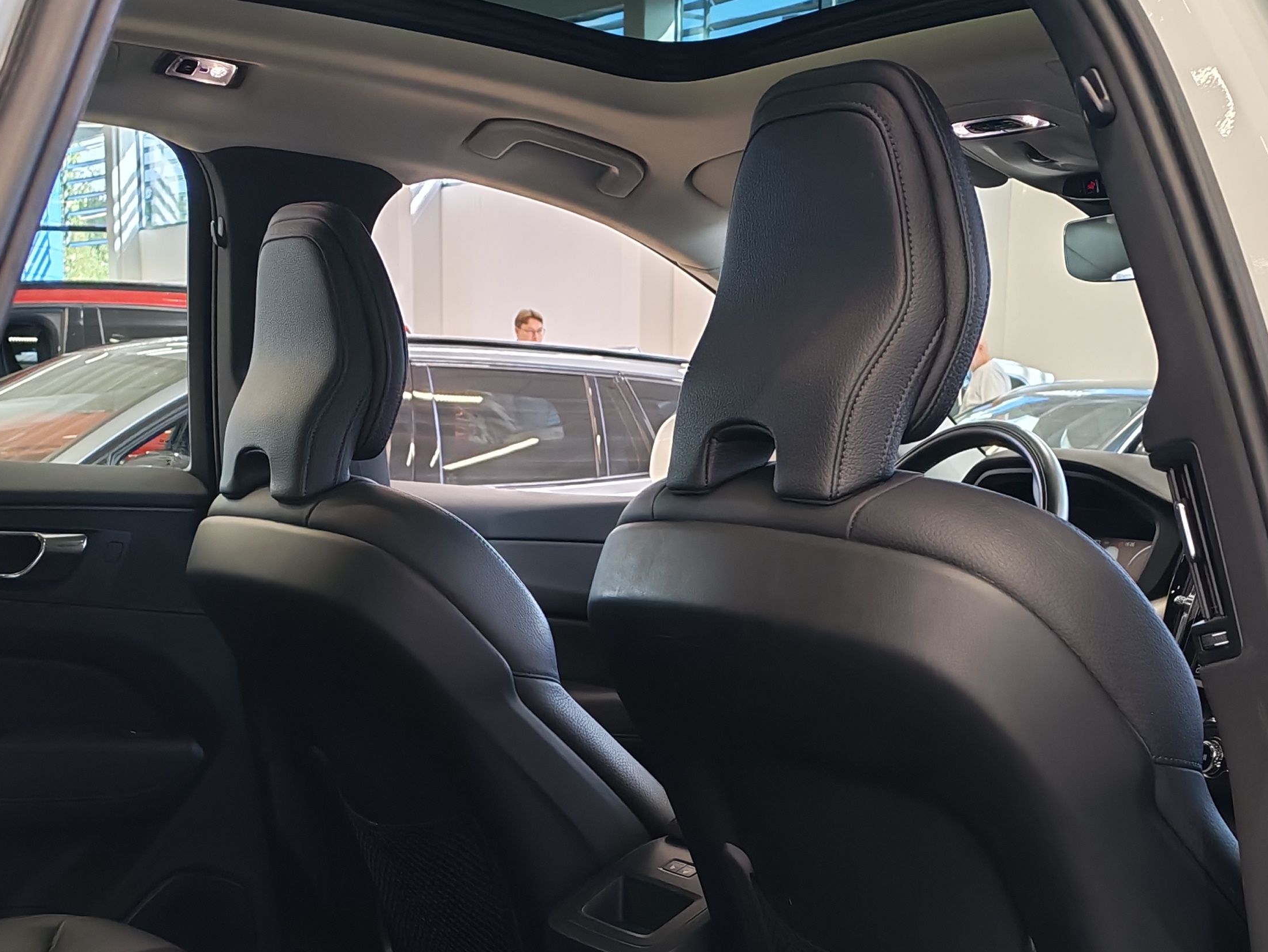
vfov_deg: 25.6
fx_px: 2052
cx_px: 725
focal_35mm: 56
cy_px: 777
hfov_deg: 34.3
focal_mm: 6.12
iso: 320
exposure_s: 1/100
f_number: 1.9
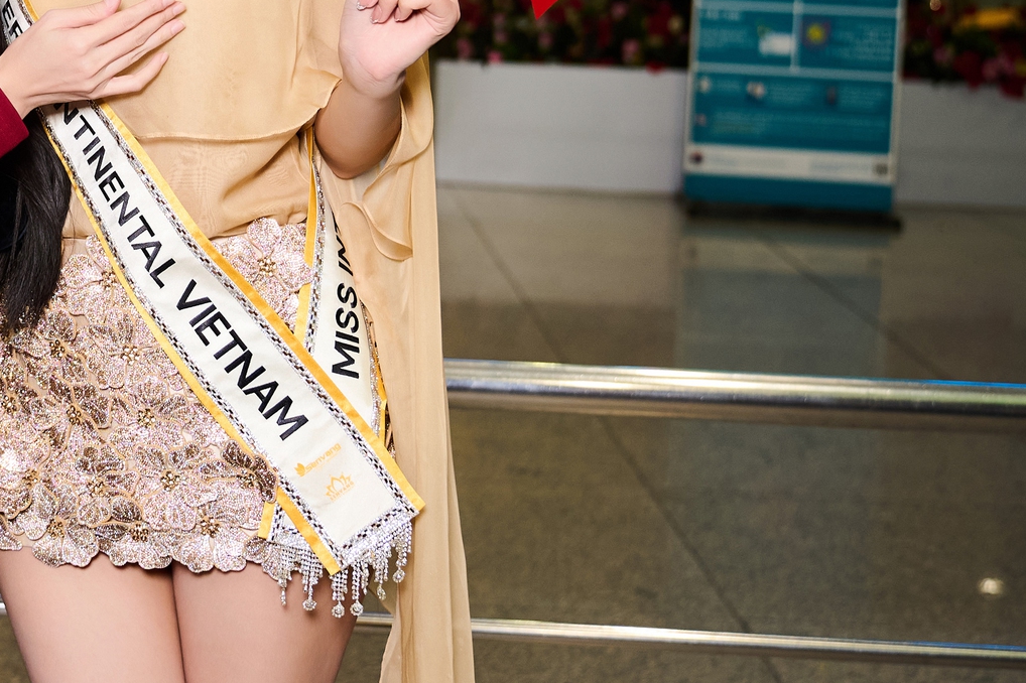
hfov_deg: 22.4
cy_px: -9
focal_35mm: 88
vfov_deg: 15.2
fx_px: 2507
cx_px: 46
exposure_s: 1/200
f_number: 2.8
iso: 640
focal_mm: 35
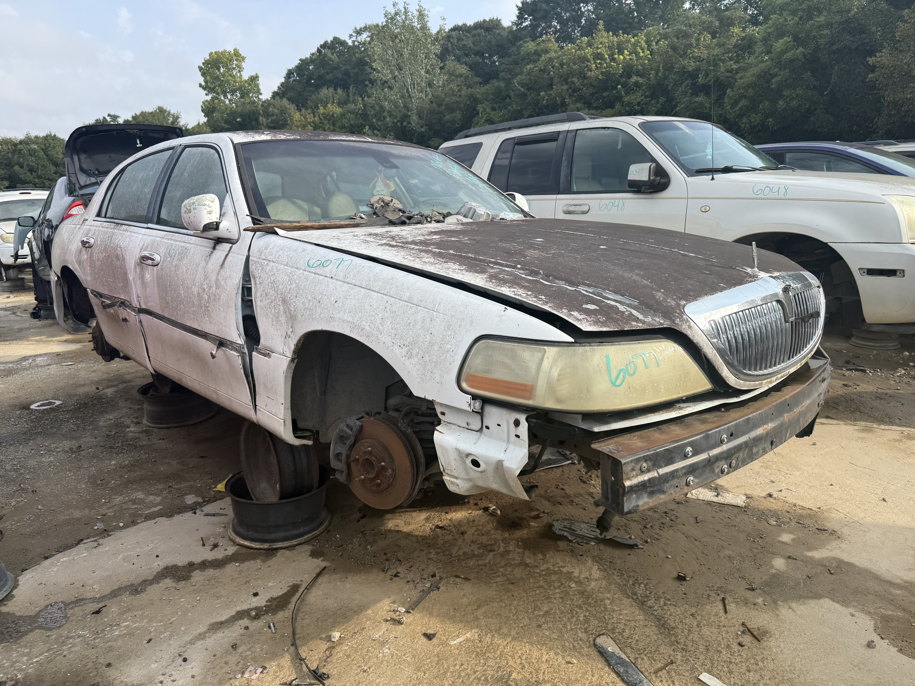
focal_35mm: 24
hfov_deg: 71.6
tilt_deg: -8.9
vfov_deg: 56.8
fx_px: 634
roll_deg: +3.3
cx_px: 458
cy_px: 343
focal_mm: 6.76
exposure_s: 1/2611
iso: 80
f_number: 1.78
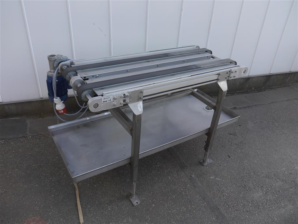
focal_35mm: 28
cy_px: 112
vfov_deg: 49.8
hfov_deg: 63.4
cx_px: 149
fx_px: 241
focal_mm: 14
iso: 160
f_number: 5
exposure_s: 1/200
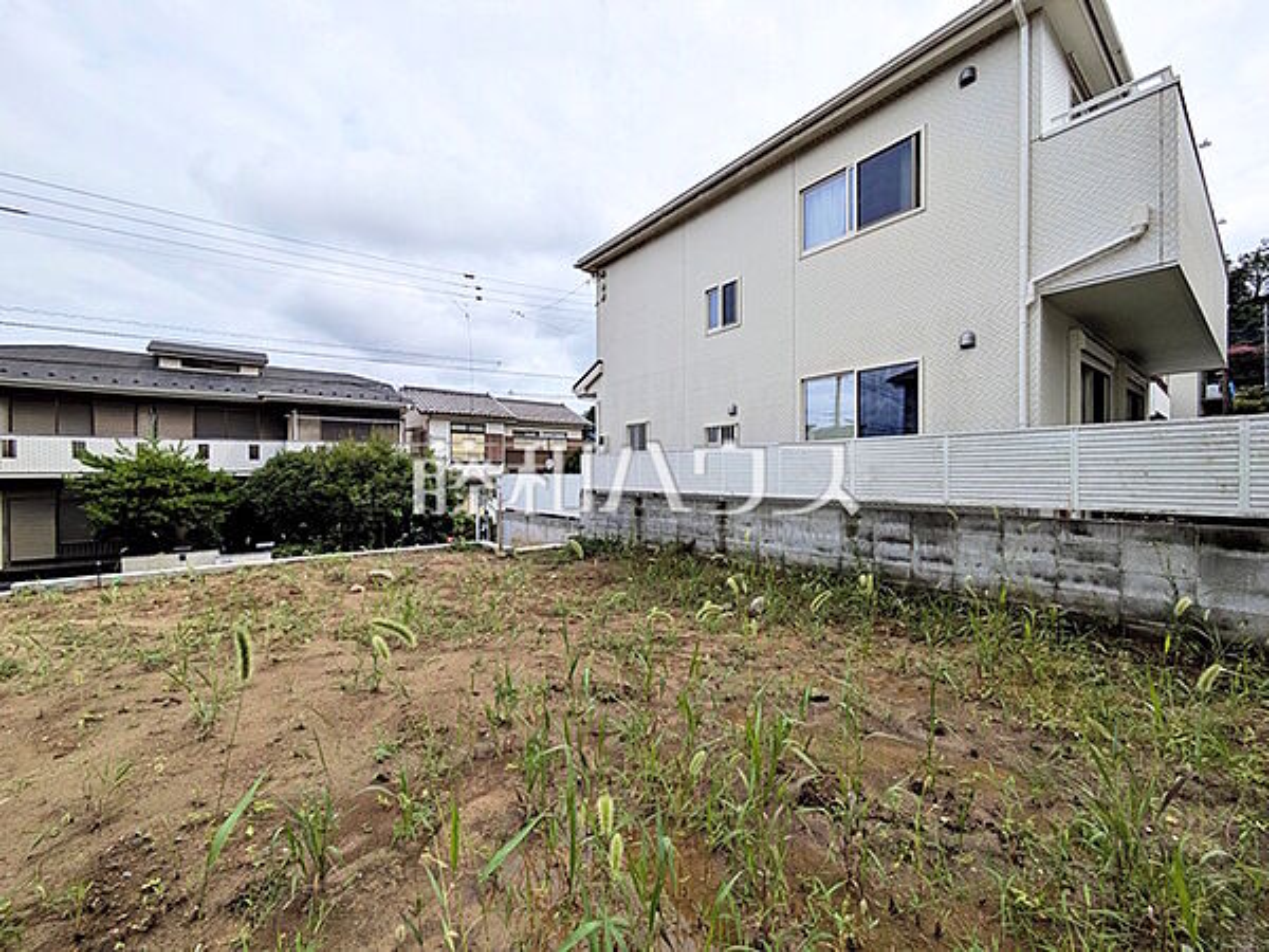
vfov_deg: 85.7
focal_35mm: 14
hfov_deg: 102.1
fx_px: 513
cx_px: 634
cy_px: 476
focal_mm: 1.83
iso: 48
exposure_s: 1/2604
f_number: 2.2
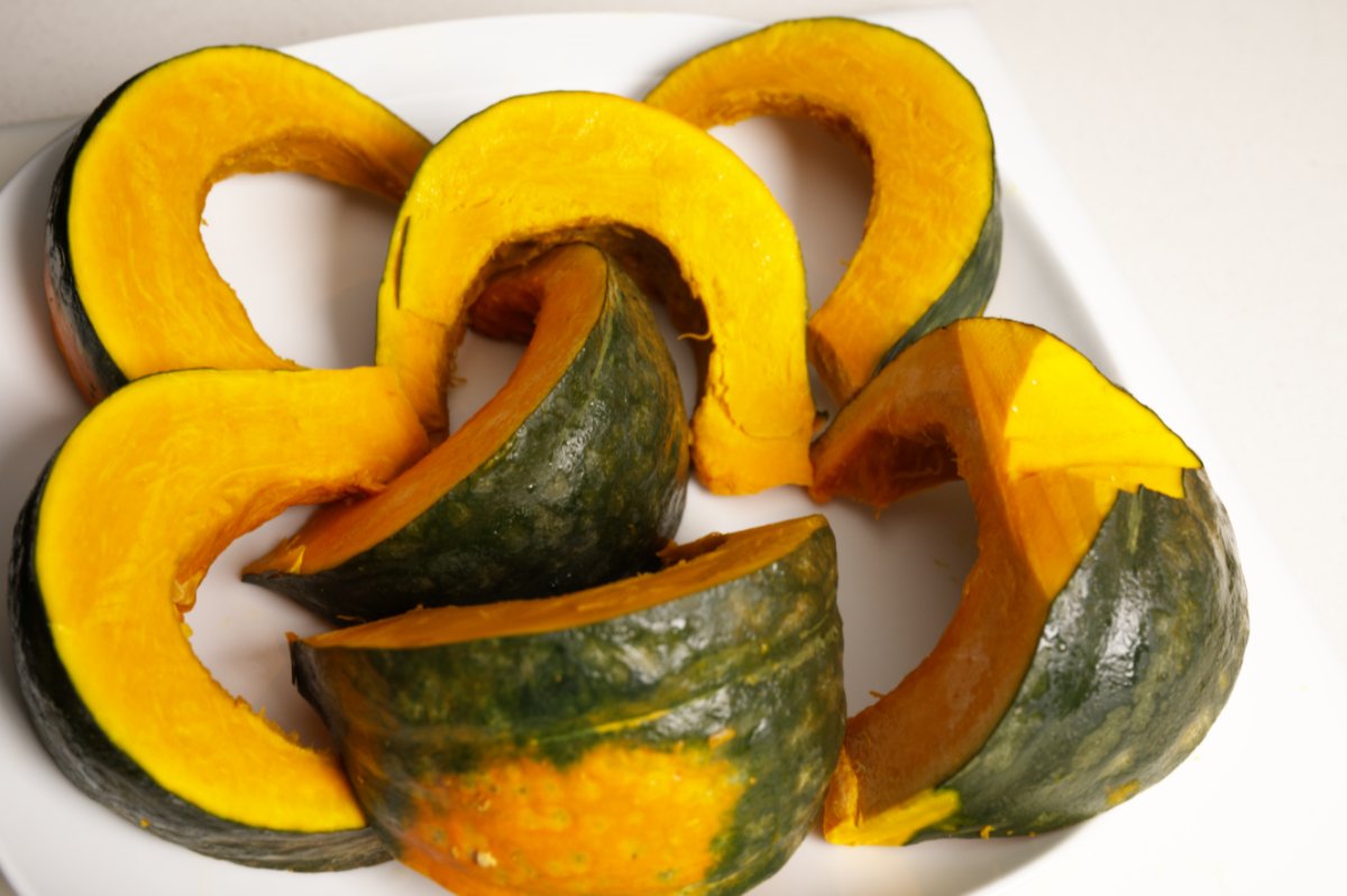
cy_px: 448
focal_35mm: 40
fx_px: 1496
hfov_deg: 48.5
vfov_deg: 33.4
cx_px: 674
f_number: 8
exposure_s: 1/640
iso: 250
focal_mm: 40
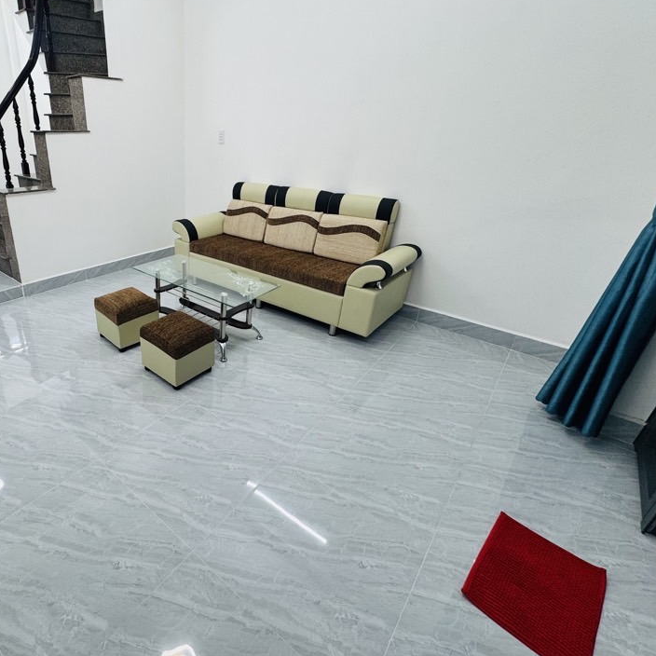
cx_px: 187
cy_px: 307
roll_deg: +0.3
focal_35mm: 18
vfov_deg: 80.6
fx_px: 386
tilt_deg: -24.6
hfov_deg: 76.4
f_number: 2.2
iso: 100
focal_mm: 2.22
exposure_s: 1/99
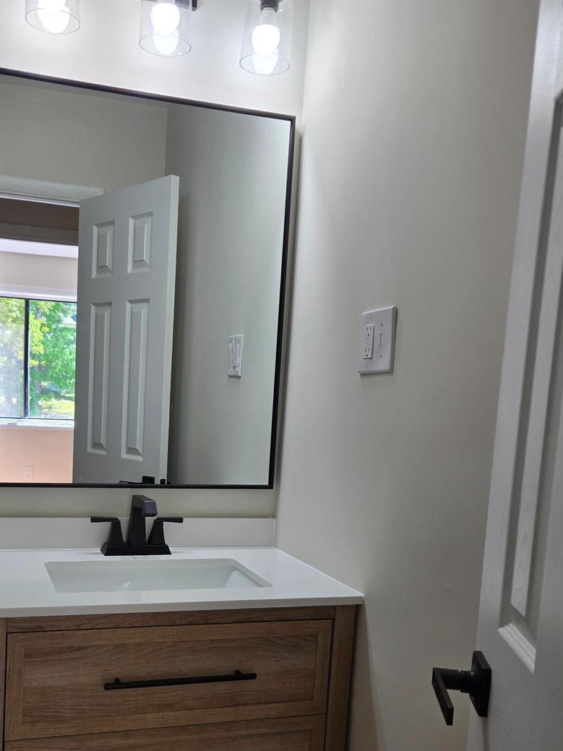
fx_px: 737
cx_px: 190
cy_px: 489
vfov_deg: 53.1
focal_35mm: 34
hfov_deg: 41.3
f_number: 1.8
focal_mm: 5.4
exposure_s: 1/120
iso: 32
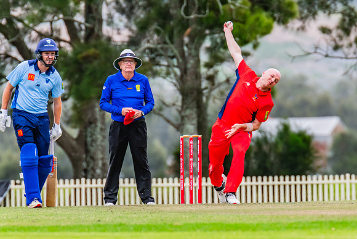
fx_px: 8632
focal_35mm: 870
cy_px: 135
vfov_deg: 1.6
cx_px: 258
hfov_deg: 2.4
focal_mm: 600
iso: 800
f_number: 8
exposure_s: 1/1250
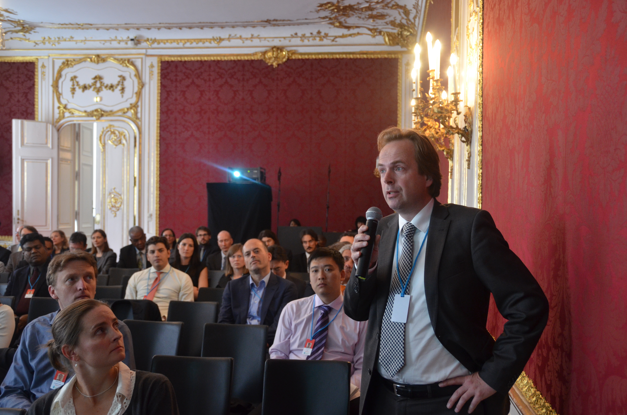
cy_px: 208
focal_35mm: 36
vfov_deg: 36.7
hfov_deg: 53.2
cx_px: 314
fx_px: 626
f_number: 3.8
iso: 1000
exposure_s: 1/50
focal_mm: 24
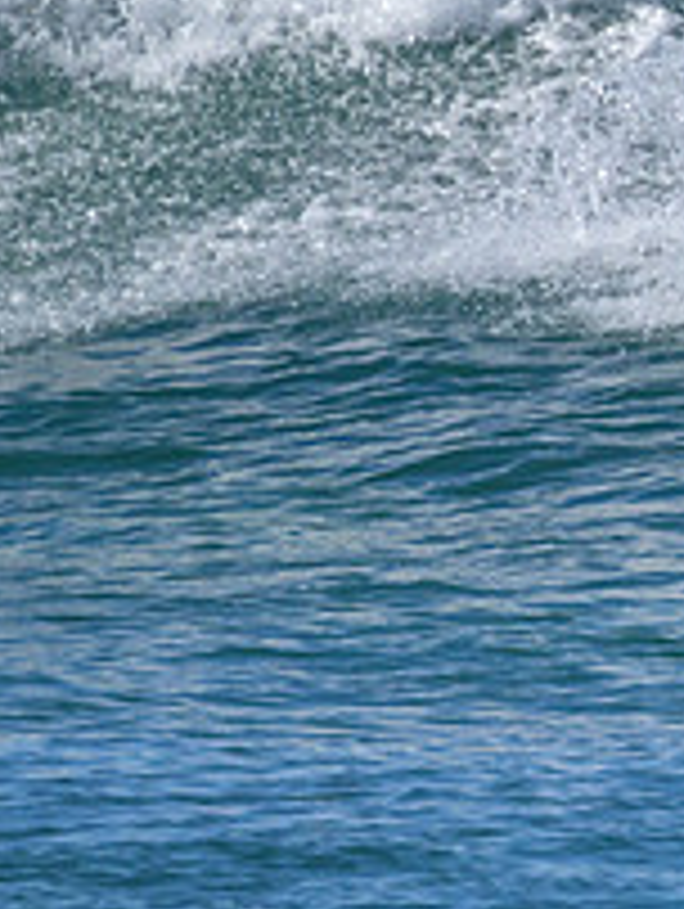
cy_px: 128
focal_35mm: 2209
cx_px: 1260
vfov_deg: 0.9
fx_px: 58076
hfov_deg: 0.7
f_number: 11
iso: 2500
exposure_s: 1/2000
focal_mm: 800
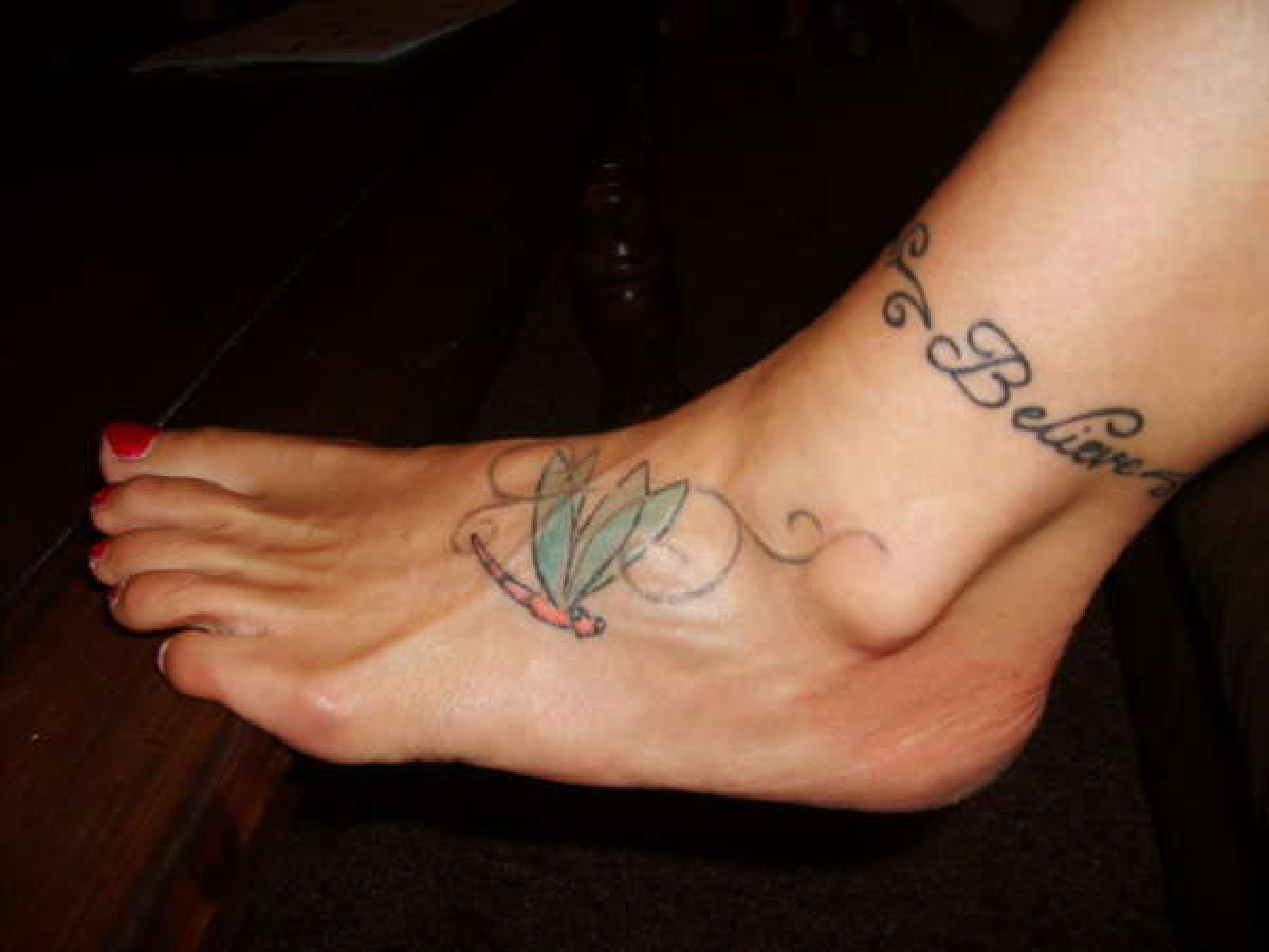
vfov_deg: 40.7
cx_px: 634
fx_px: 1283
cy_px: 476
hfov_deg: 52.6
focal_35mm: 35
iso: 100
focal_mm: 5.8
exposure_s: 1/45
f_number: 2.8
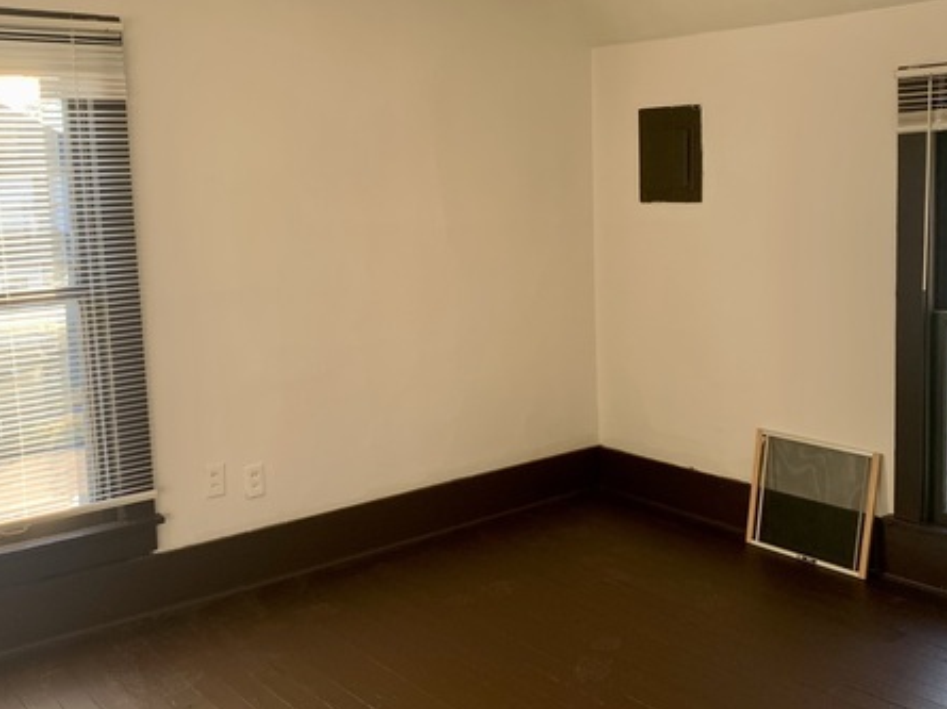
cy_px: 326
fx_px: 1066
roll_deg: +1.9
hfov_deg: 47.9
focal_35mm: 39
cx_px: 493
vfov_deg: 36.7
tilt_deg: -8.1
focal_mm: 4.25
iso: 40
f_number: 1.8
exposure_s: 1/121
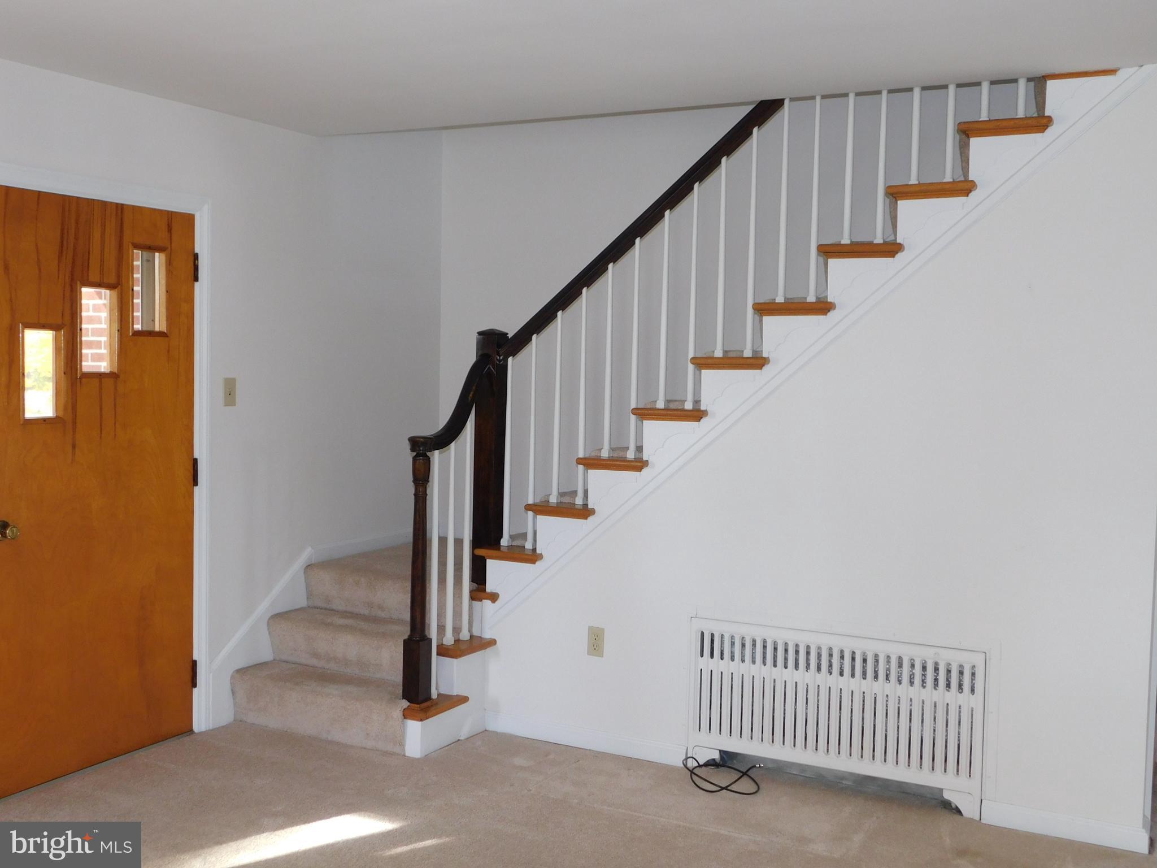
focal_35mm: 36
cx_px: 578
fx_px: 1203
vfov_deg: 39.7
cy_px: 434
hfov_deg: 51.4
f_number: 3.5
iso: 200
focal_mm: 6.3
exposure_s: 1/30
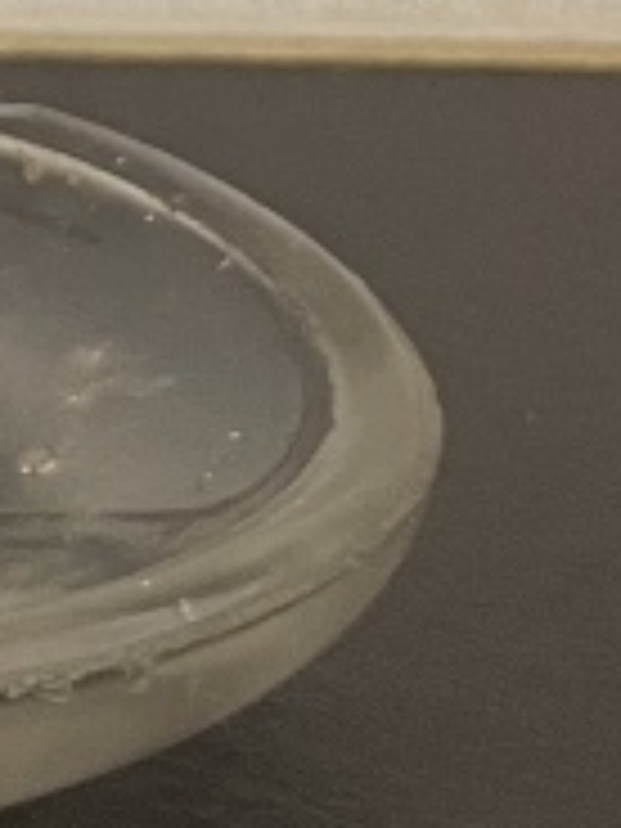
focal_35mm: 170
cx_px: -1192
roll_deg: +0.4
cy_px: -675
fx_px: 4066
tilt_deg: -7.3
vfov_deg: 10.9
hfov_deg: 7.7
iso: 250
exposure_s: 1/50
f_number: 1.6
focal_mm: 5.1
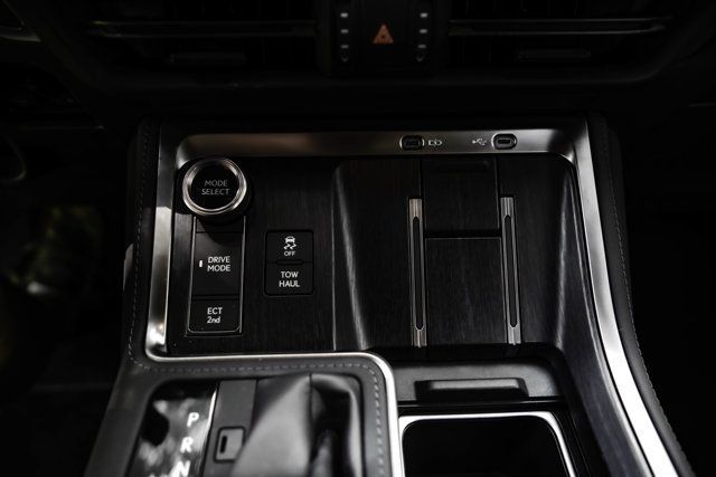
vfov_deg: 53.2
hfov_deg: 73.7
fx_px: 477
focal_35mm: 24
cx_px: 358
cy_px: 238
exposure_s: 1/250
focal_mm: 24
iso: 800
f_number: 2.8
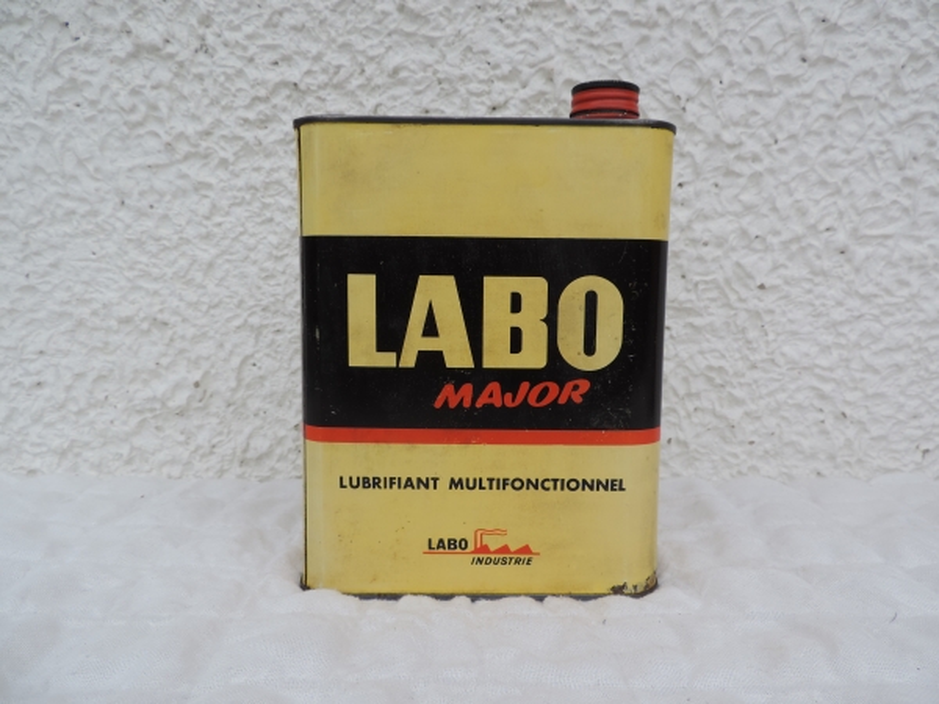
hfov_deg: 71.6
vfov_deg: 56.8
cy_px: 352
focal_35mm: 24
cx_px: 470
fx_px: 651
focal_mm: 4.3
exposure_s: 1/250
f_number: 3
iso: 80
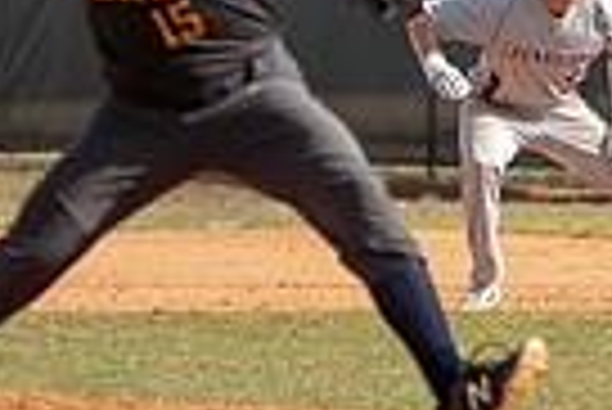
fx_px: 13308
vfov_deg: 1.8
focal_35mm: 782
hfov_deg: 2.6
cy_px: 64
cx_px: 645
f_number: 2.8
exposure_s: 1/1600
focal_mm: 131
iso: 200
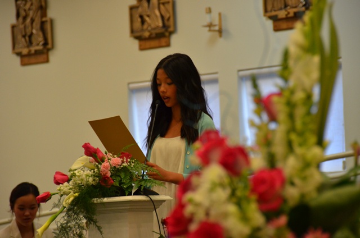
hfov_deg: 9.2
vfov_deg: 6.1
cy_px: 119
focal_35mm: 225
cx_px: 180
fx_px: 2246
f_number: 5.6
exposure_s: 1/80
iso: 1600
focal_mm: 150
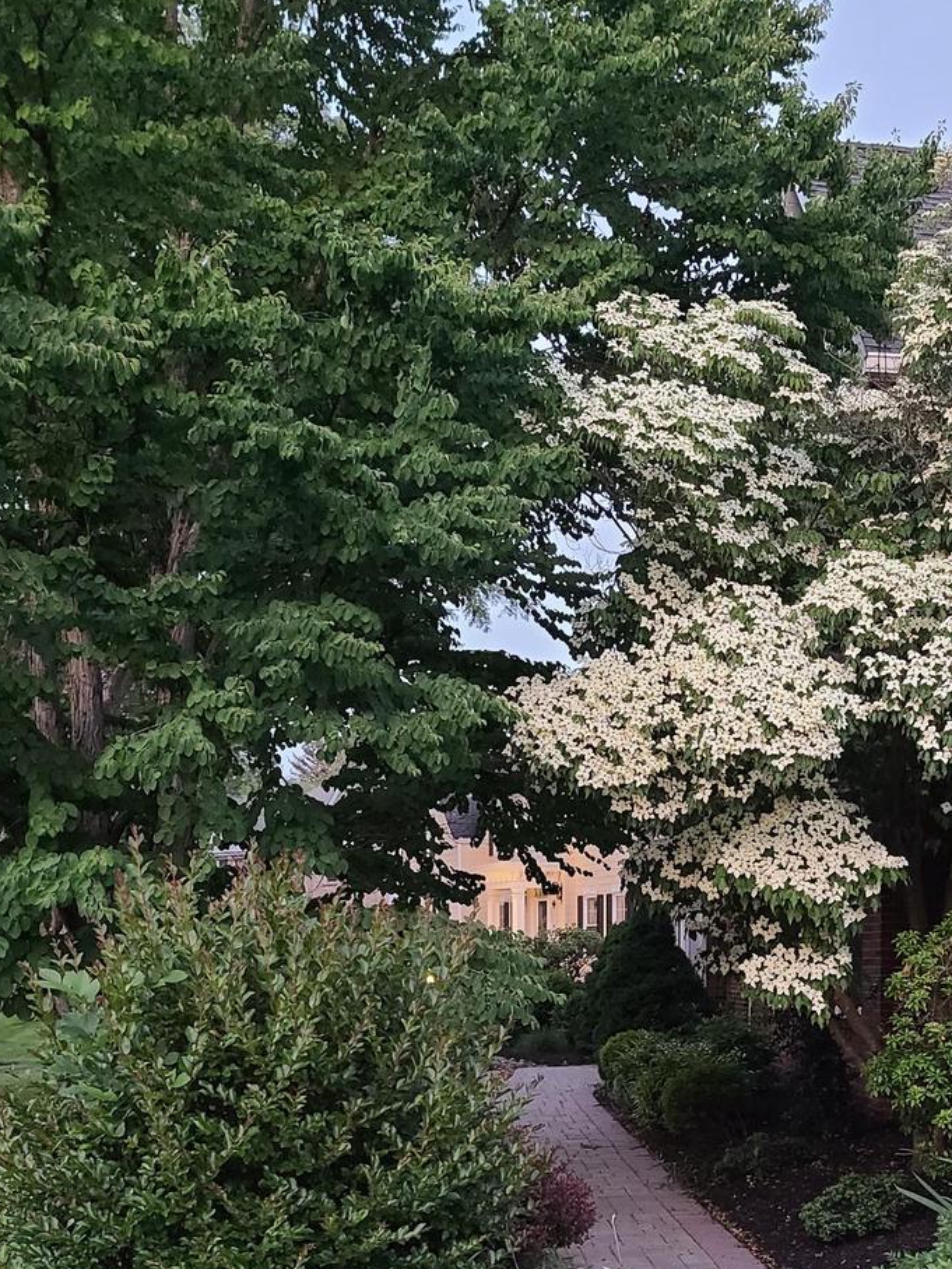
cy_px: 1065
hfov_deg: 32.2
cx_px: 723
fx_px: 1613
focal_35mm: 44
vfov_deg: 40.6
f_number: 1.8
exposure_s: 1/40
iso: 640
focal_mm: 5.4
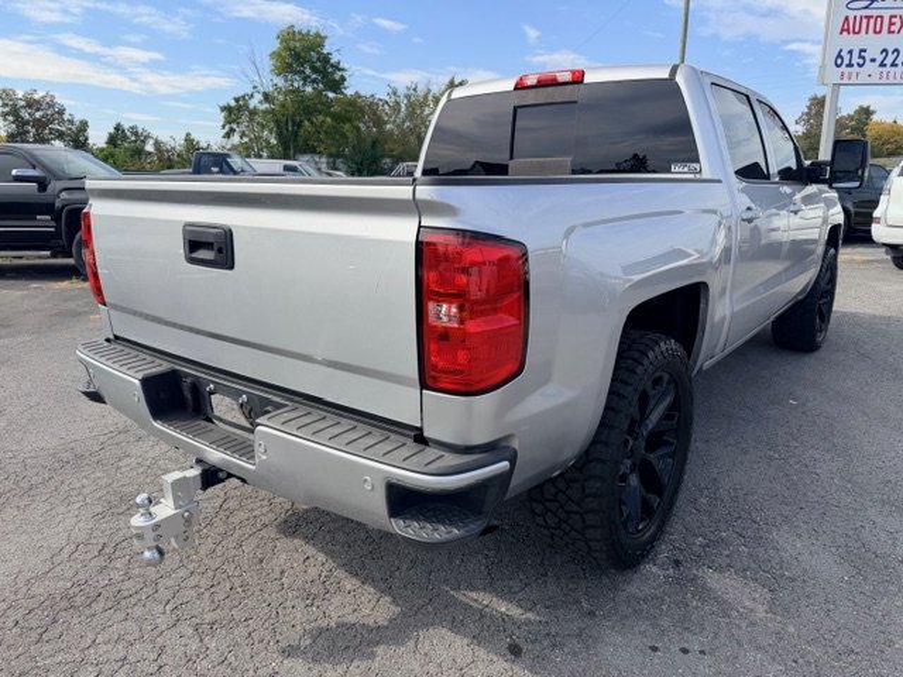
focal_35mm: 24
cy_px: 338
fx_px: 626
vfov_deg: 56.8
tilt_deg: -13.1
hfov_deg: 71.6
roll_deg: -0.3
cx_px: 452
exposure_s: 1/2801
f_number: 1.78
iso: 80
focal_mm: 6.76
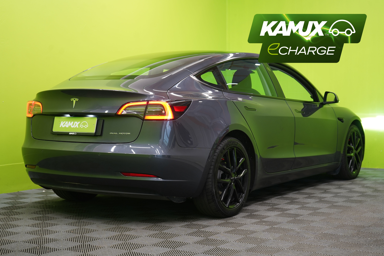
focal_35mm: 60
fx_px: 640
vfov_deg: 22.6
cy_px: 128
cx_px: 192
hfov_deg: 33.4
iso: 400
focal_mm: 60
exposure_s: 1/25
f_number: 5
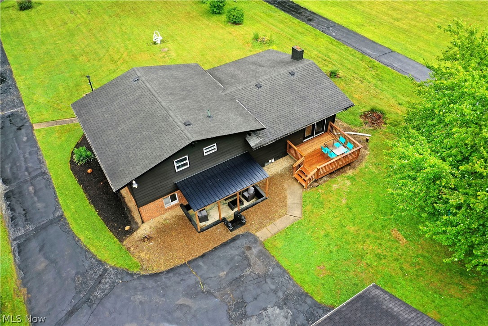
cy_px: 163
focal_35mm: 28
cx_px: 244
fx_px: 380
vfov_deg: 46.4
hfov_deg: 65.5
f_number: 5
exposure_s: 1/240
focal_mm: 10.26
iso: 100
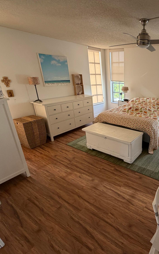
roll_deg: -0.8
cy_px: 127
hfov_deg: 54.6
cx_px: 132
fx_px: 139
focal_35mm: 20
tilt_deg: -21.4
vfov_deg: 85.1
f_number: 2.2
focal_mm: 2.22
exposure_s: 1/121
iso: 200
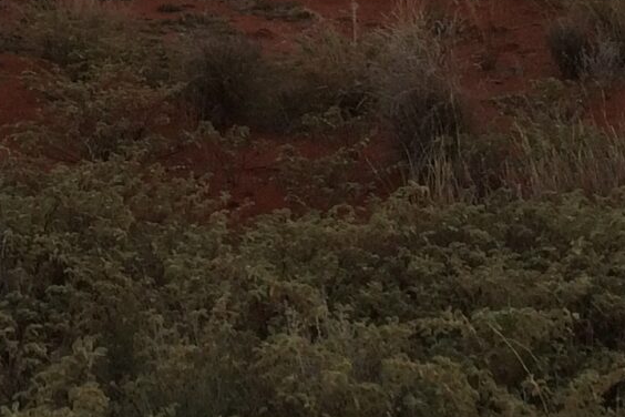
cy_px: -584
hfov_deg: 14.9
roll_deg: -0.6
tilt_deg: +0.1
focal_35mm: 137
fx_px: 2378
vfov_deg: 9.0
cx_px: 133
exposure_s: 1/165
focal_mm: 4.15
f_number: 2.2
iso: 32
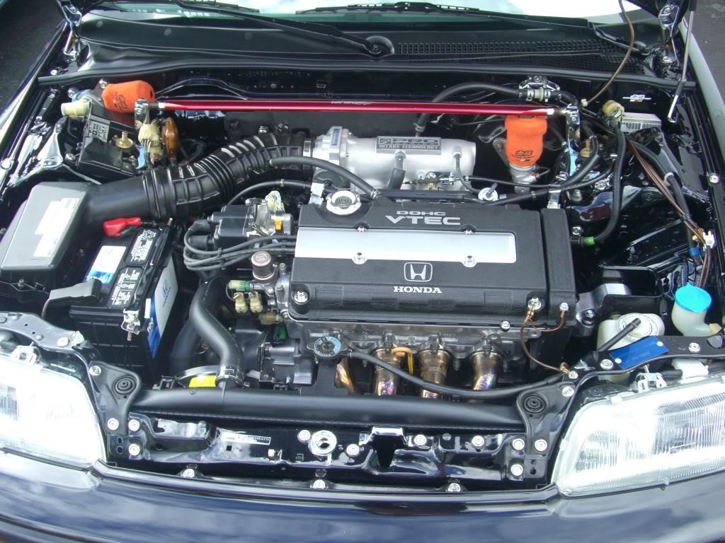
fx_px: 796
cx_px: 362
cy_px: 272
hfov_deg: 49.0
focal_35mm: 38
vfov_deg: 37.7
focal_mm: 7.9
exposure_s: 1/200
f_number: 2.8
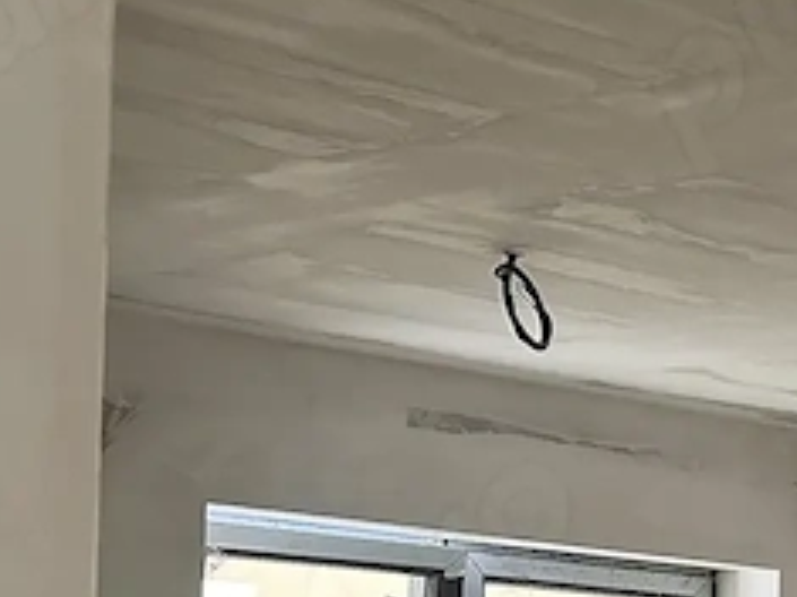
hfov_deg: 16.4
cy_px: 790
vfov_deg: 13.9
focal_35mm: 102
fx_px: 2347
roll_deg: -2.0
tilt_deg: -1.8
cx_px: 1397
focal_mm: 6.86
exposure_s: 1/102
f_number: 1.78
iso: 250
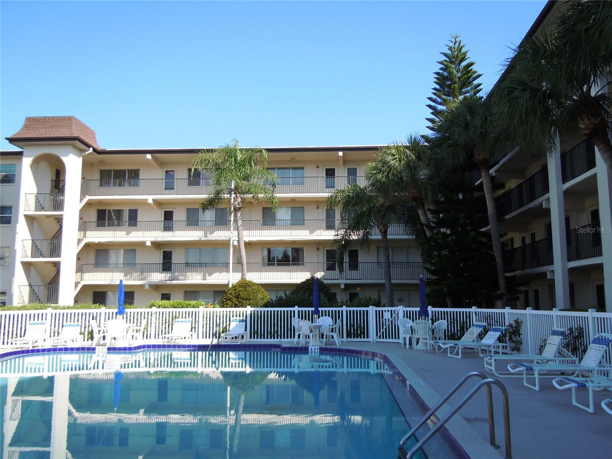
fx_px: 530
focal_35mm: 30
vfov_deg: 46.8
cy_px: 230
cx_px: 306
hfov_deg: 60.0
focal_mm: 5.4
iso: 100
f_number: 3.5
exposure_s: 1/640
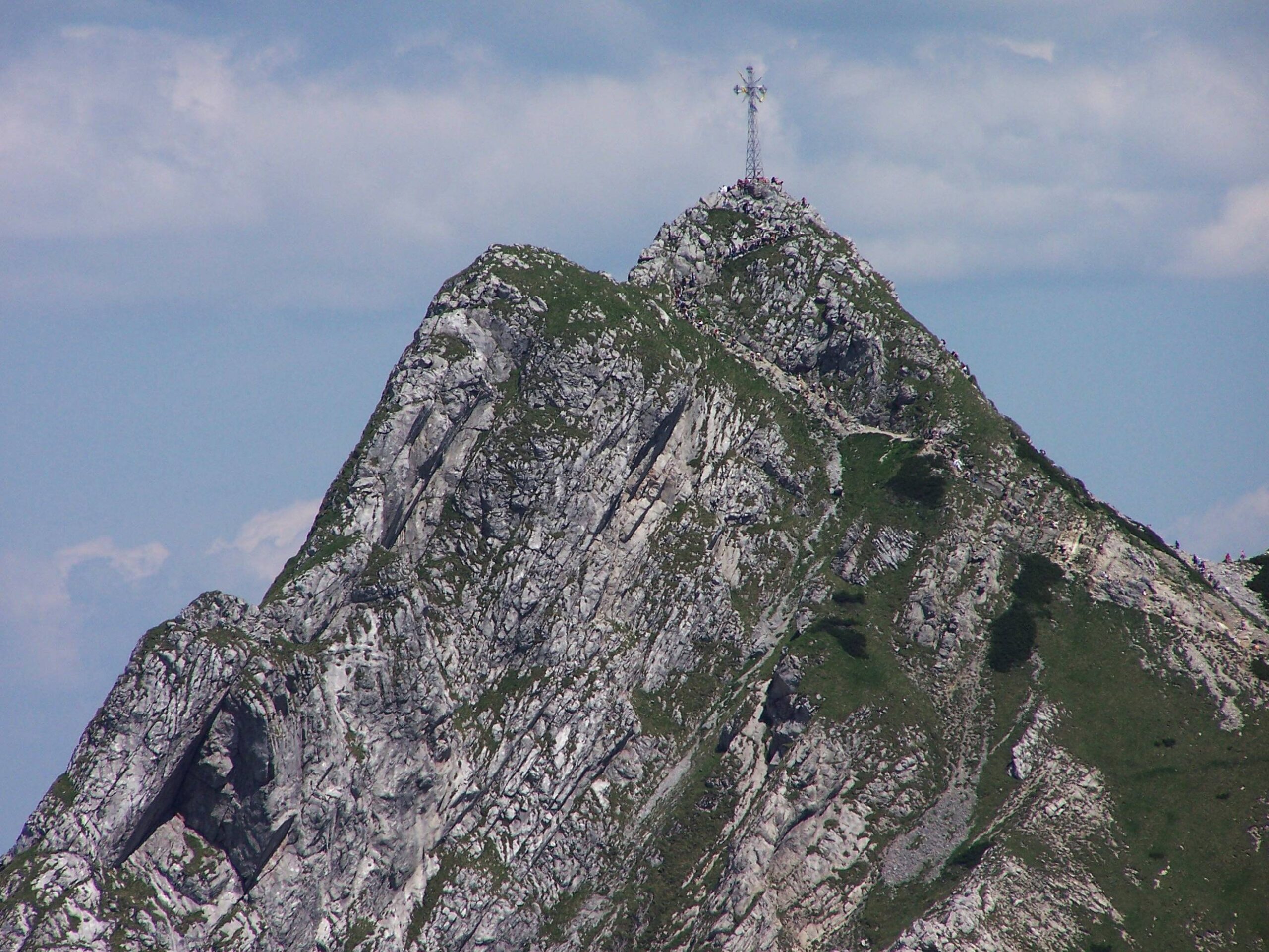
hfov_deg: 5.2
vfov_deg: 3.9
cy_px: 476
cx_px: 634
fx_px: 13931
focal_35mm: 380
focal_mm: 63
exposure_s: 1/800
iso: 80
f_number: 5
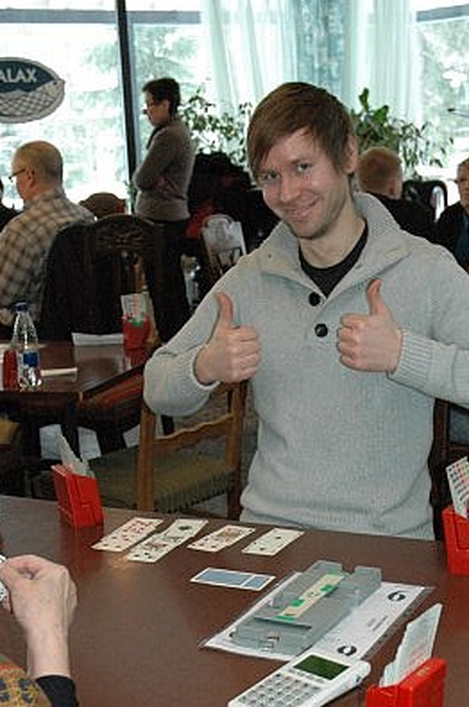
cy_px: 417
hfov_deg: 21.9
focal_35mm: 62
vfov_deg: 32.5
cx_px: 297
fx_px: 1211
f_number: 5
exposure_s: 1/60
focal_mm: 27
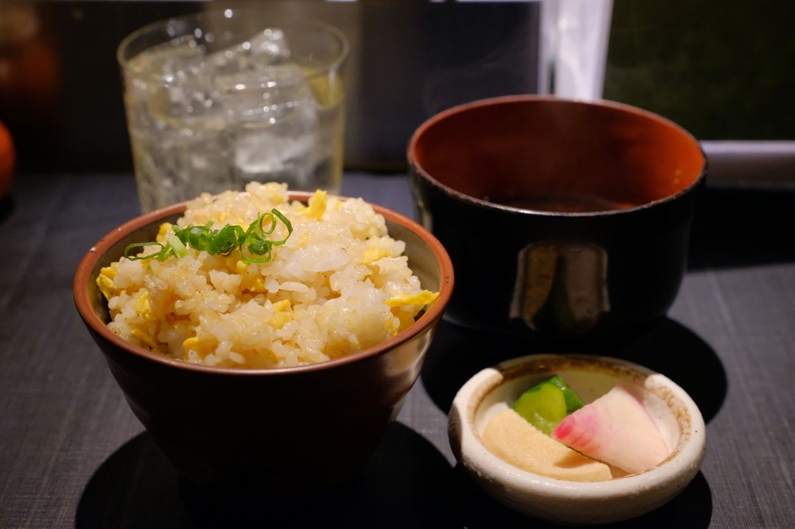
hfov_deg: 34.5
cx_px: 398
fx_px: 1280
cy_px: 264
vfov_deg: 23.3
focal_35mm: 58
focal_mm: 38.8
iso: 3200
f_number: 5
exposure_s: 1/70
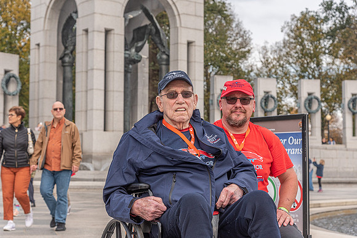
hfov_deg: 28.8
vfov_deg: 19.5
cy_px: 119
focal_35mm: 70
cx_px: 178
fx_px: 694
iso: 500
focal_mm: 70
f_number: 7.1
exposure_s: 1/640
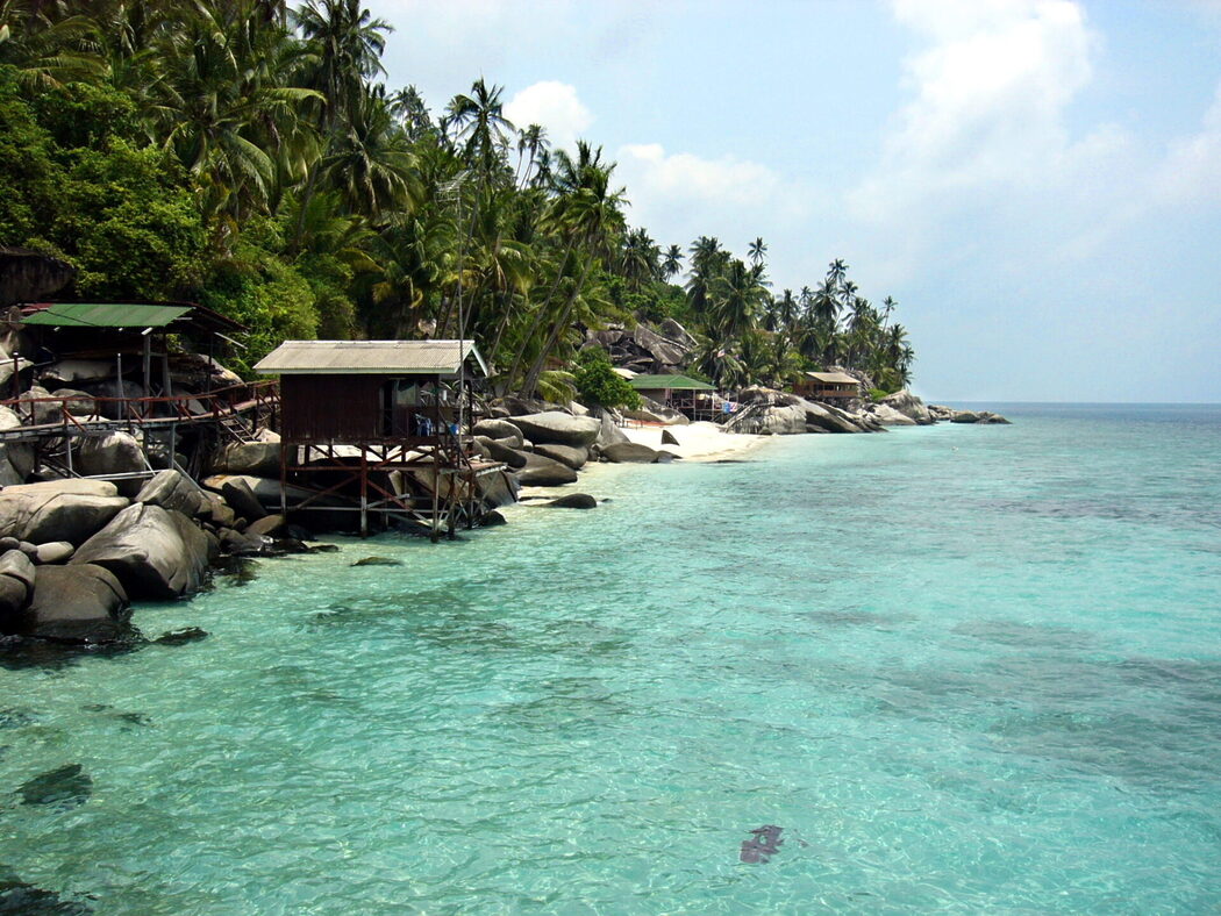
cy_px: 458
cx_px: 610
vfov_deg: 40.7
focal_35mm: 35
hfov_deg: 52.6
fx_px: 1235
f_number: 8
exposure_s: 1/200
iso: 50
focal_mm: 5.8
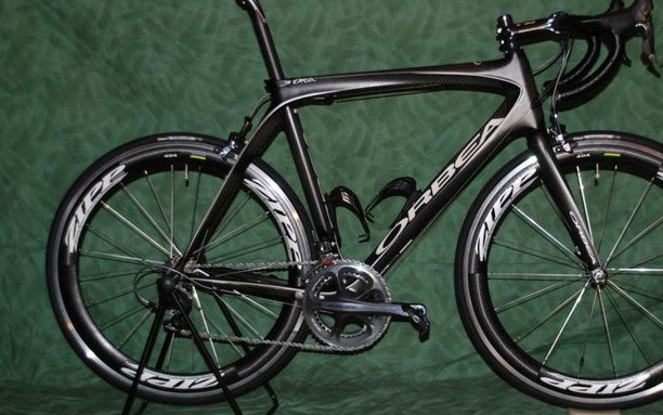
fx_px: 1048
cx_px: 375
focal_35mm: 58
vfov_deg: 22.4
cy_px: 180
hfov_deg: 35.0
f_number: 4.2
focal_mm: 32
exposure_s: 1/60
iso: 400
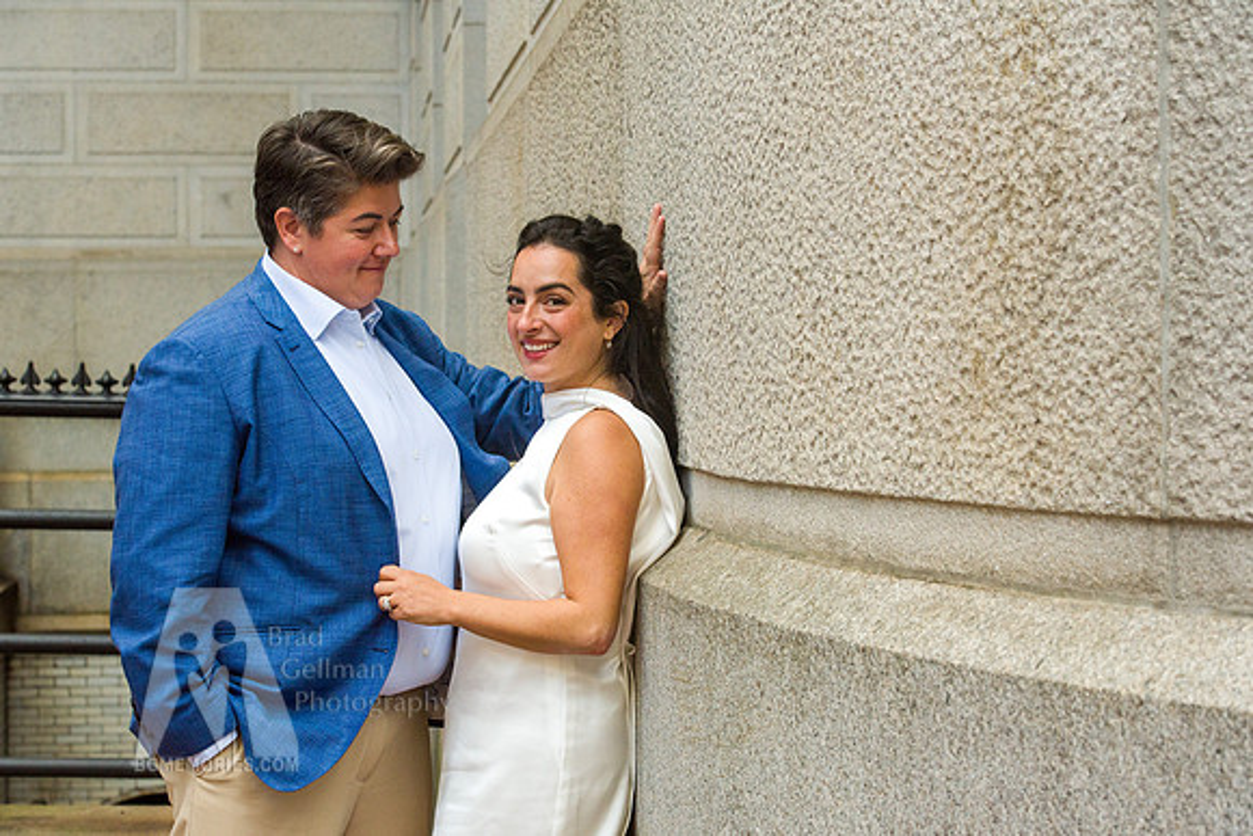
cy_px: 418
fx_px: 2437
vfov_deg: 19.5
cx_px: 626
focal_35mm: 70
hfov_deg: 28.8
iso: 800
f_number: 6.3
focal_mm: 70
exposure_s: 1/640
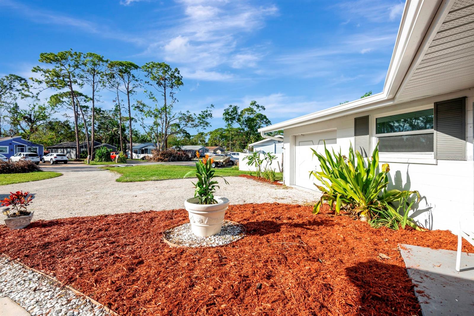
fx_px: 211
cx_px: 237
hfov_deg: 96.7
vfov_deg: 73.8
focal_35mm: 16
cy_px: 158
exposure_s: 1/60
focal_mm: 16
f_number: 9
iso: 100
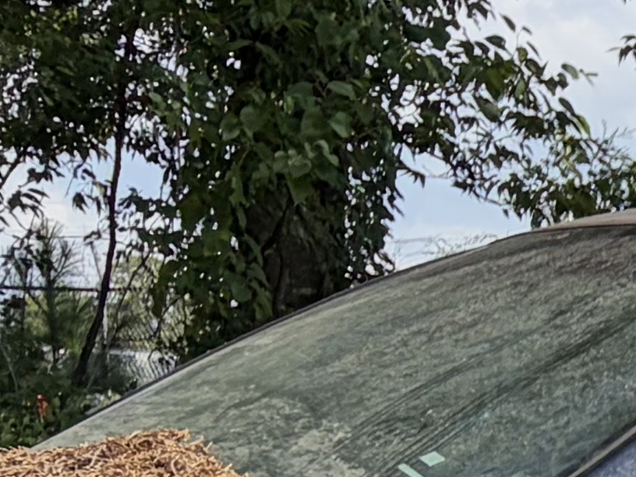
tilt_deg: -6.7
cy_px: 1204
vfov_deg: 7.5
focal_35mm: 182
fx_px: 3344
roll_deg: -2.6
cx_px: 2150
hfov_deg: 8.4
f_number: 1.6
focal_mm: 5.96
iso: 64
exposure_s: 1/2639
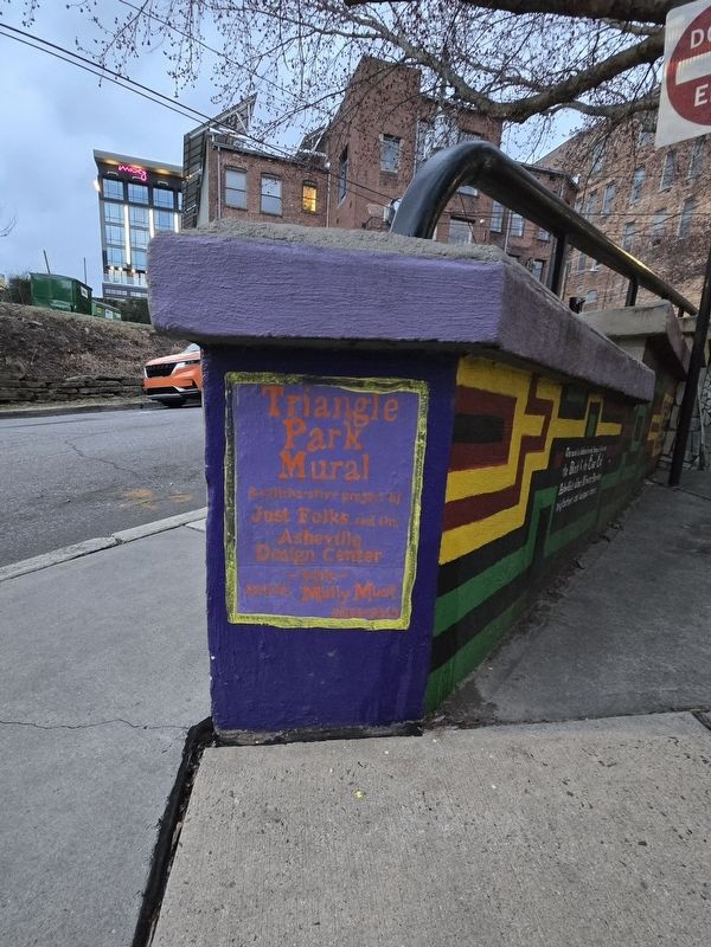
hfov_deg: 89.9
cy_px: 474
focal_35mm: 13
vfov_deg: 106.2
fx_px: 356
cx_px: 356
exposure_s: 1/60.2
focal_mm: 2.2
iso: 1250
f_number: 2.2
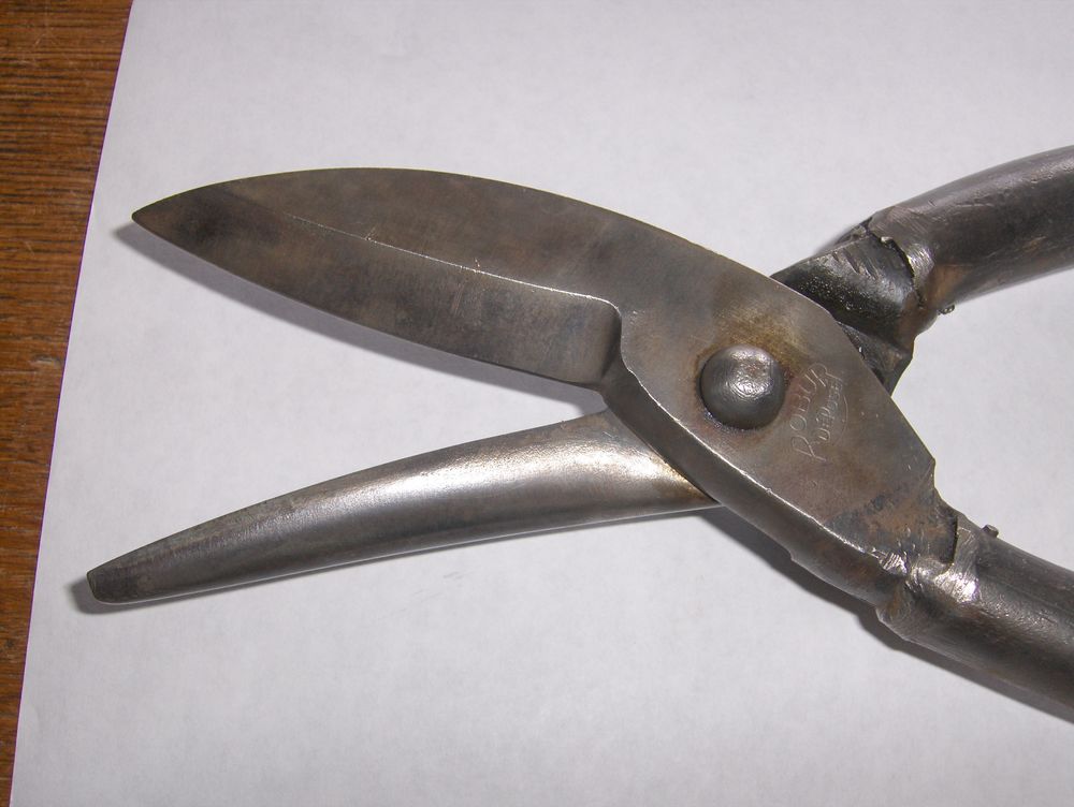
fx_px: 1087
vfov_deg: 40.8
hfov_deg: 52.6
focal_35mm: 35
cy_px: 404
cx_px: 537
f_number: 5.5
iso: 115
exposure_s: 1/60
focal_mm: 7.5
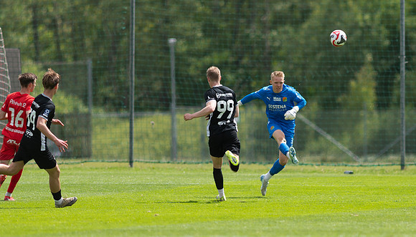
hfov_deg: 3.6
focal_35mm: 594
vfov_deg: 2.1
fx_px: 6574
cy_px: 138
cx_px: 263
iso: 140
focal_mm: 300
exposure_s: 1/2500
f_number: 3.2
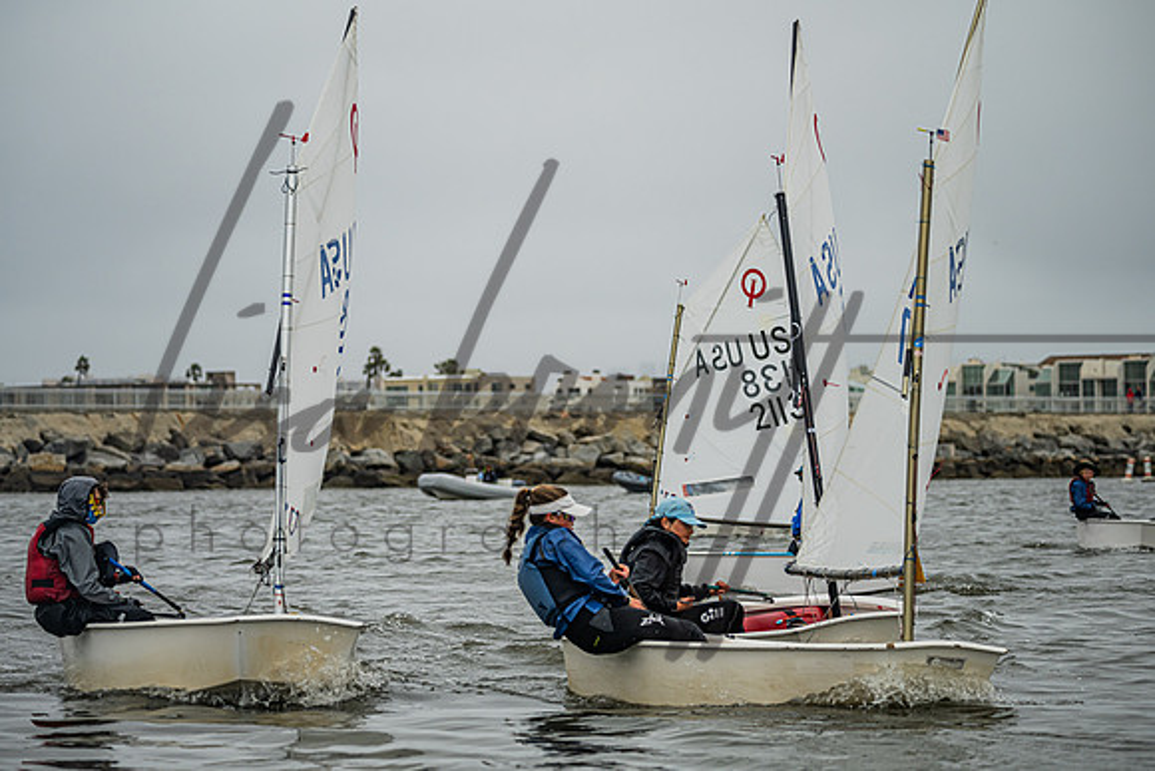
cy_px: 386
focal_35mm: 141
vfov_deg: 9.7
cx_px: 563
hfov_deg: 14.5
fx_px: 4524
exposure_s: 1/3200
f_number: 4.8
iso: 320
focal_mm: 135
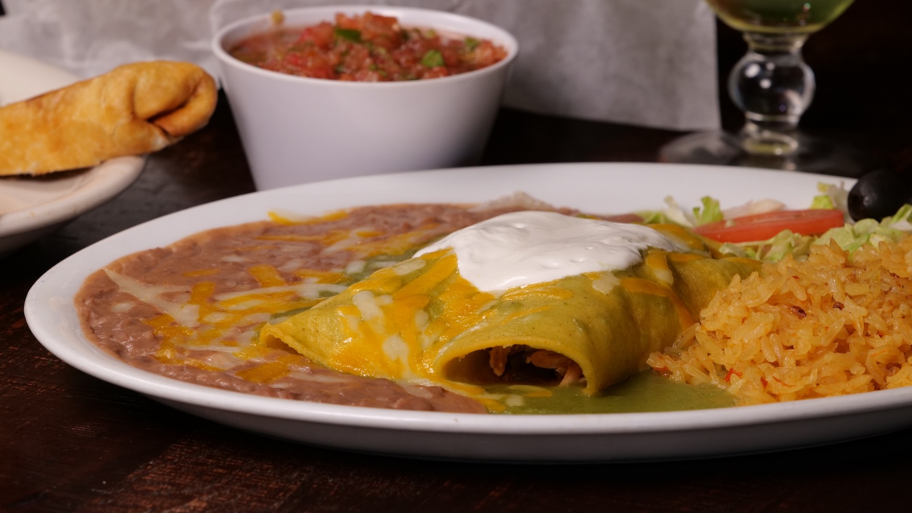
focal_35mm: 218
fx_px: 5271
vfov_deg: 5.6
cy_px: 208
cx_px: 458
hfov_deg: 9.9
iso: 2000
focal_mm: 207
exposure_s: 1/125
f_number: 13
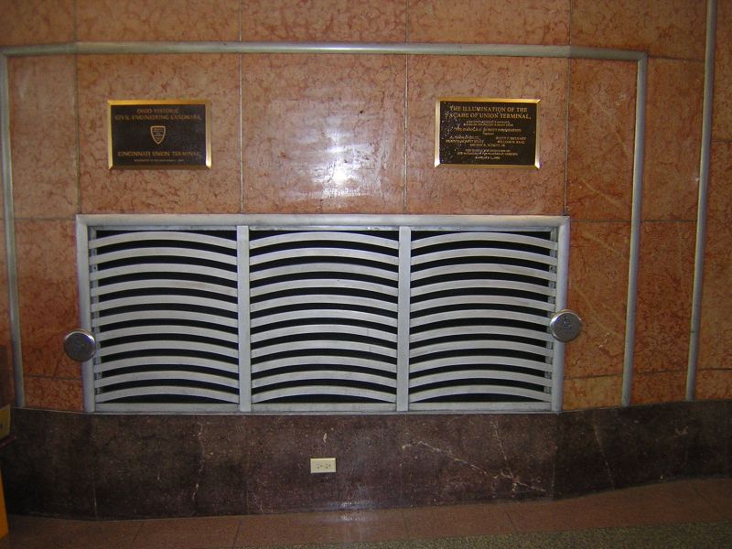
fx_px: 761
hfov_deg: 51.4
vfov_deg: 39.7
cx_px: 366
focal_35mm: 36
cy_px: 274
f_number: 2.6
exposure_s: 1/60.1
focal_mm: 4.7
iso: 271
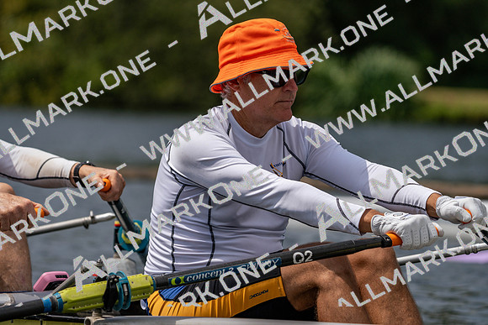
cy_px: 162
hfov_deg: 7.0
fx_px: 4000
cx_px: 244
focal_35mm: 295
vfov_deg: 4.7
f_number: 5.6
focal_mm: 295
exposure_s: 1/1600
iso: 125
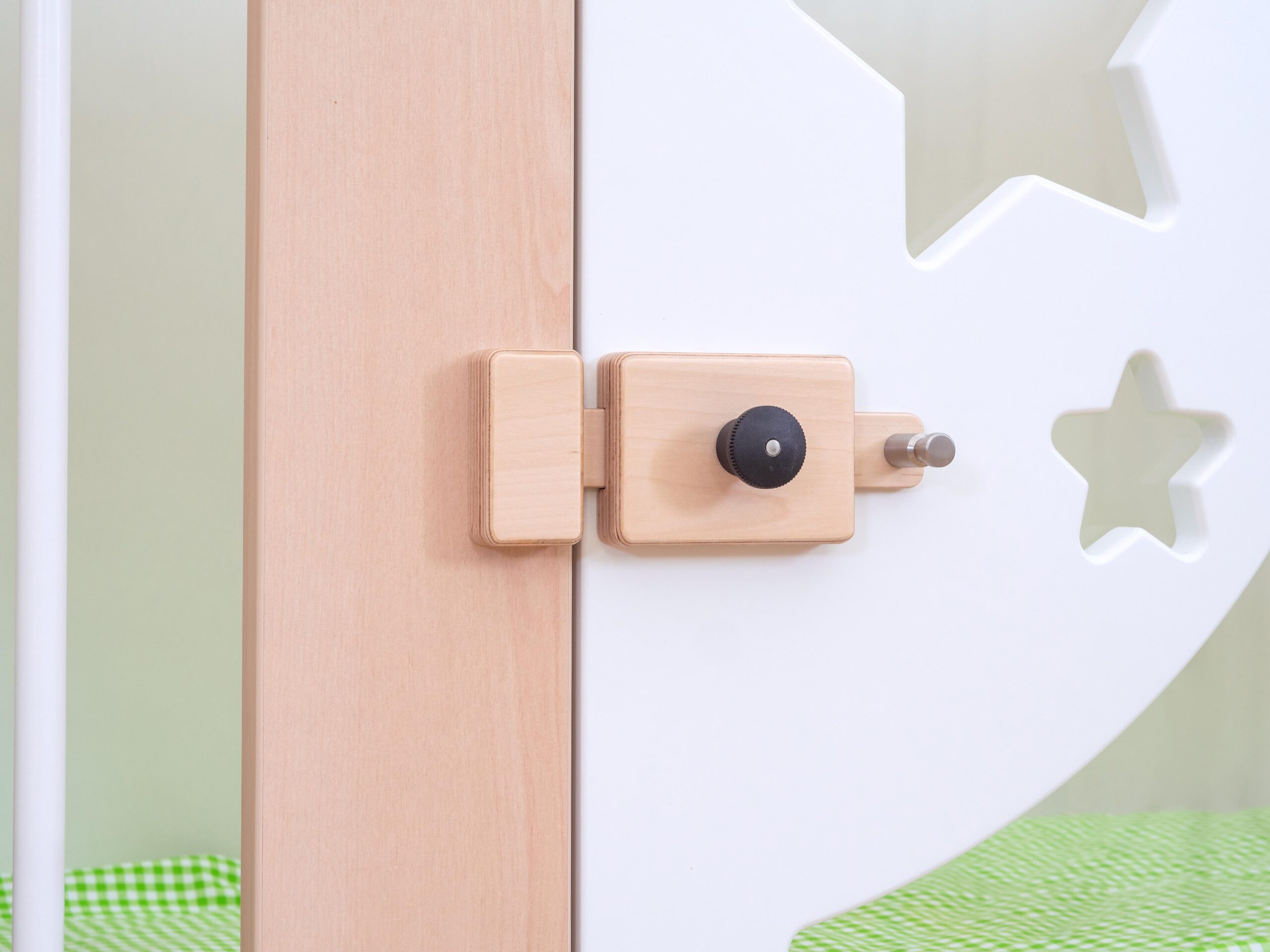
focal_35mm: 86
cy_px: 476
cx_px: 635
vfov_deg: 17.2
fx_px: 3155
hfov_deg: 22.8
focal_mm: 43
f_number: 8
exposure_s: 1/60
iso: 200
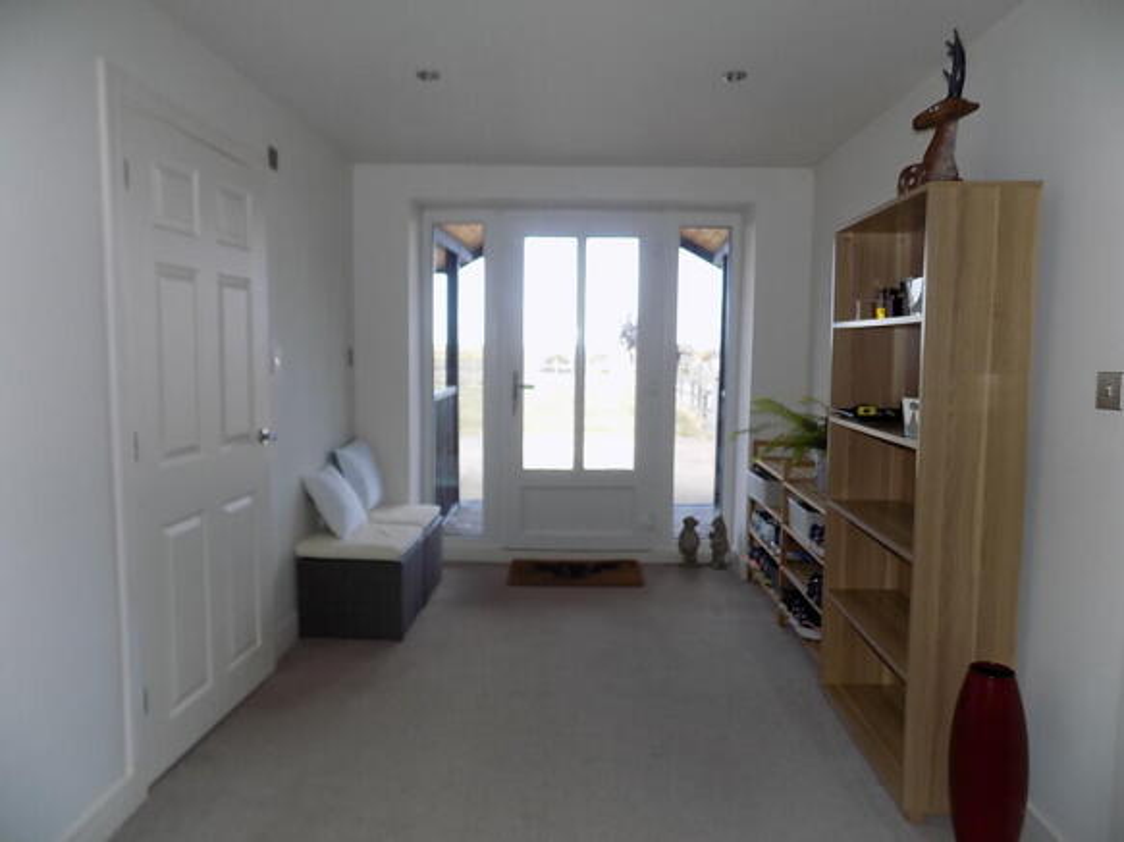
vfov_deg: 58.9
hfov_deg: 73.9
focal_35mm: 23
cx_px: 562
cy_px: 421
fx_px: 747
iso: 80
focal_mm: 4
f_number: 3.1
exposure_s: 1/50
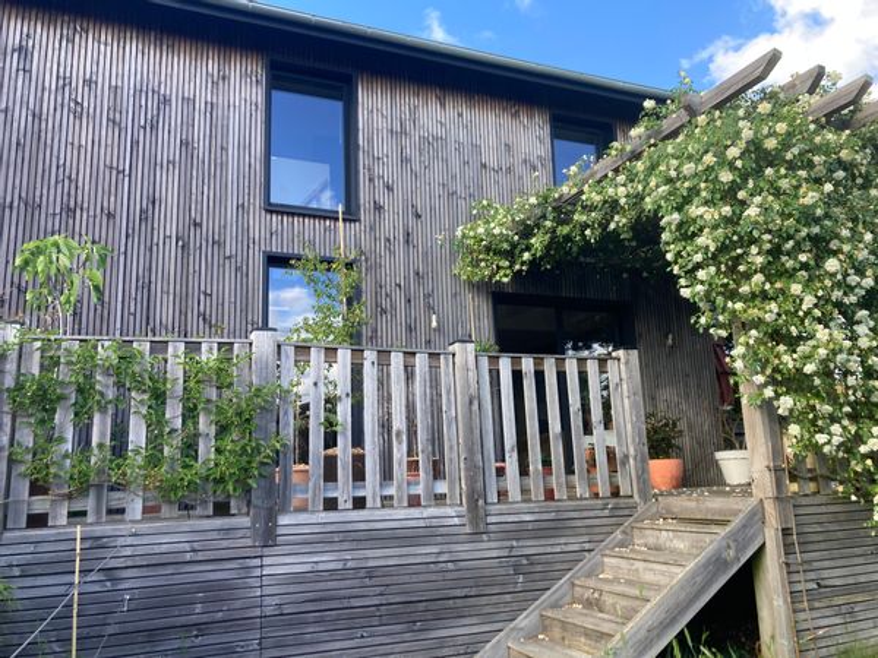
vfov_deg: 49.7
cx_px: 439
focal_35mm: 28
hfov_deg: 63.4
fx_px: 710
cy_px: 329
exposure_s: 1/209
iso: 20
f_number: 1.8
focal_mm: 3.99
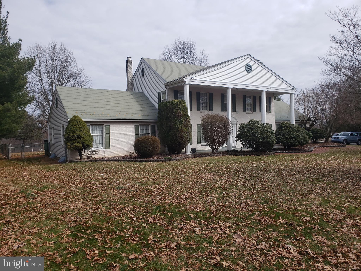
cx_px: 180
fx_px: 271
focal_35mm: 26
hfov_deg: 67.3
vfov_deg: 53.1
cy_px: 136
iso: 50
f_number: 2.4
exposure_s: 1/1447
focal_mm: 4.3
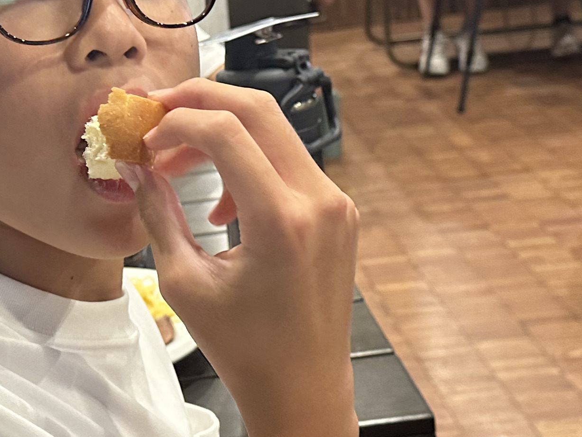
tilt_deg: -14.1
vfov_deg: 18.6
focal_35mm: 79
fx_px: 1328
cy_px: 133
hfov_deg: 24.5
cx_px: 174
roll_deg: +3.7
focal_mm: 6.86
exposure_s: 1/60
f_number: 1.78
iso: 320
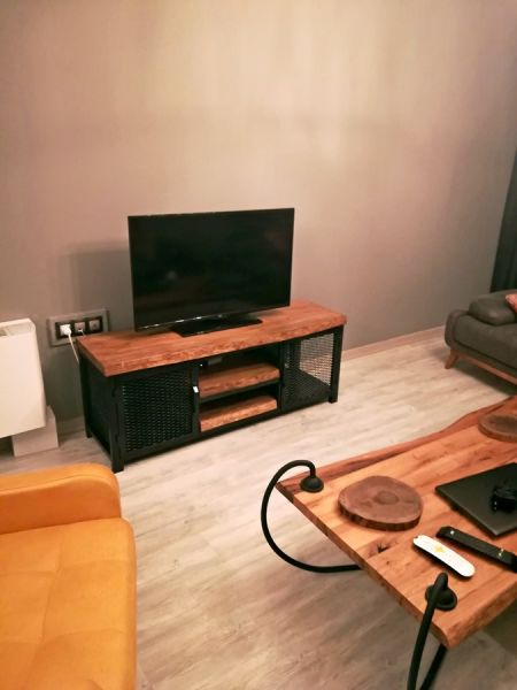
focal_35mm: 26
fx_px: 518
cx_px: 258
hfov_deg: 53.1
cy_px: 345
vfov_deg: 67.3
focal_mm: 3.83
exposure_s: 1/14.3
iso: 800
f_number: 2.2
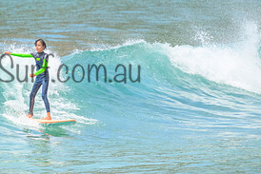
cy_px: 60
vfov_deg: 0.8
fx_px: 12273
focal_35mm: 1692
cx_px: 40
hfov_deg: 1.2
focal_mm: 800
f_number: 11
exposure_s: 1/3200
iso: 2200
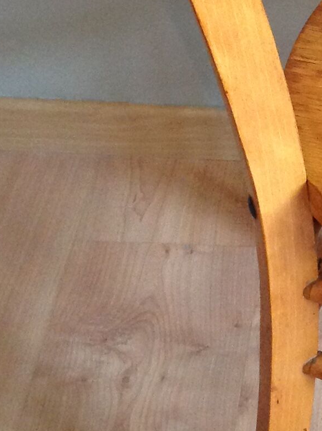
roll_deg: -2.3
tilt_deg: -39.9
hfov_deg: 12.3
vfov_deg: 16.8
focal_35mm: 116
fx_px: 1443
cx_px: 448
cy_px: 75
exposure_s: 1/15
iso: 250
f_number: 2.4
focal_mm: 4.28
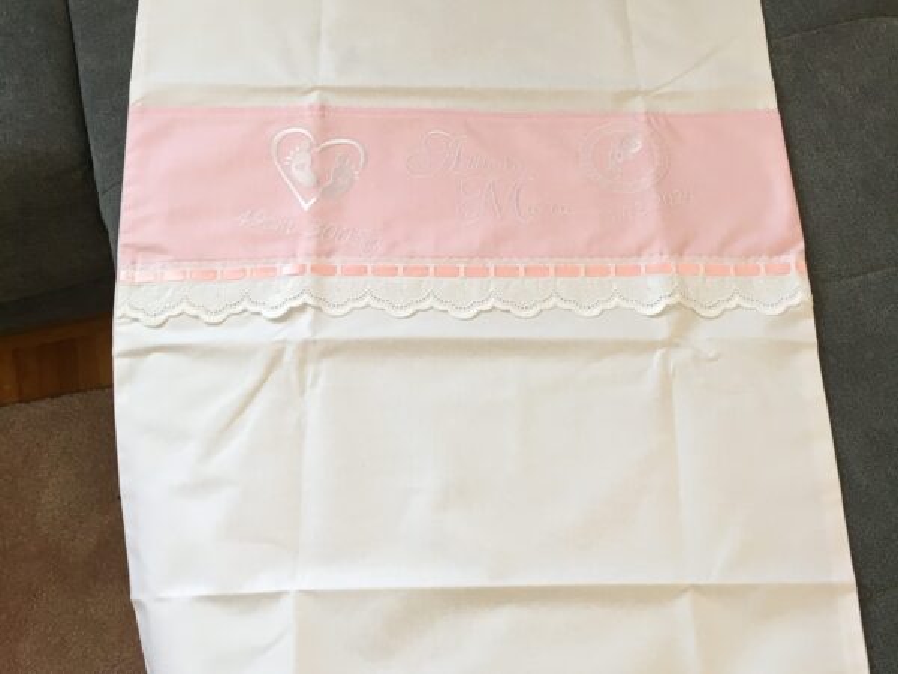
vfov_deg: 48.2
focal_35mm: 29
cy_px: 337
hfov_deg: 61.7
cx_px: 449
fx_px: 752
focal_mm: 4.15
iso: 40
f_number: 2.2
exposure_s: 1/33
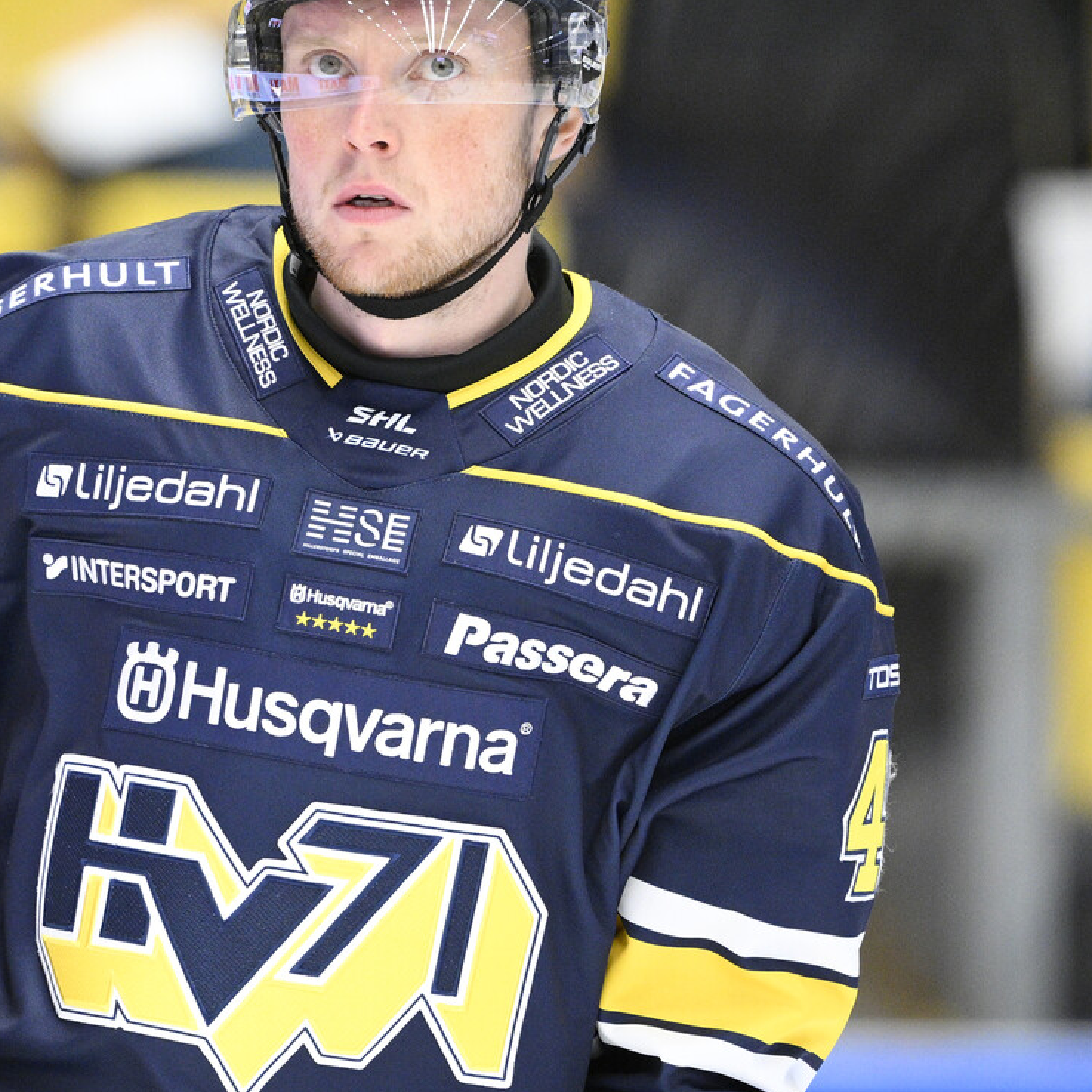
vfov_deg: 2.4
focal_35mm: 737
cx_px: 315
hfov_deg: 2.4
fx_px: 26304
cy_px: 563
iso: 3200
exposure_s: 1/800
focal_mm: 400
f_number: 2.8
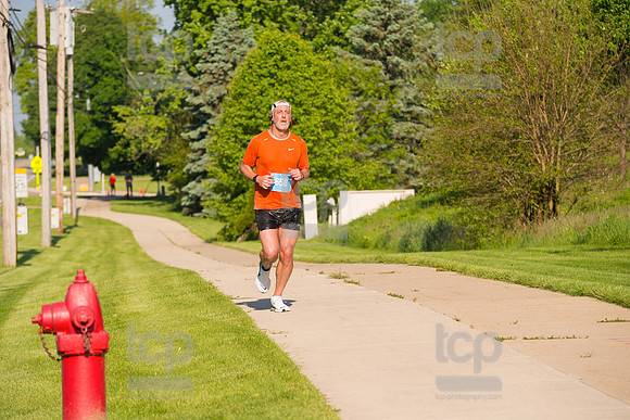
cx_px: 315
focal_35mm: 160
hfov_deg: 12.8
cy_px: 210
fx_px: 2801
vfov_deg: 8.6
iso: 400
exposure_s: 1/2000
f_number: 5.6
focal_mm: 160
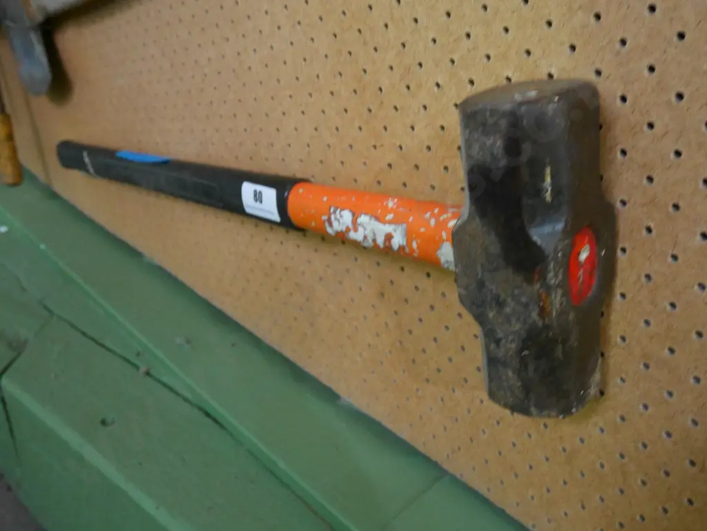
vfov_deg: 46.8
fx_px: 613
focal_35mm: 30
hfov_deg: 59.9
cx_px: 354
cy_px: 266
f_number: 4
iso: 3200
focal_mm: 15
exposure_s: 1/6
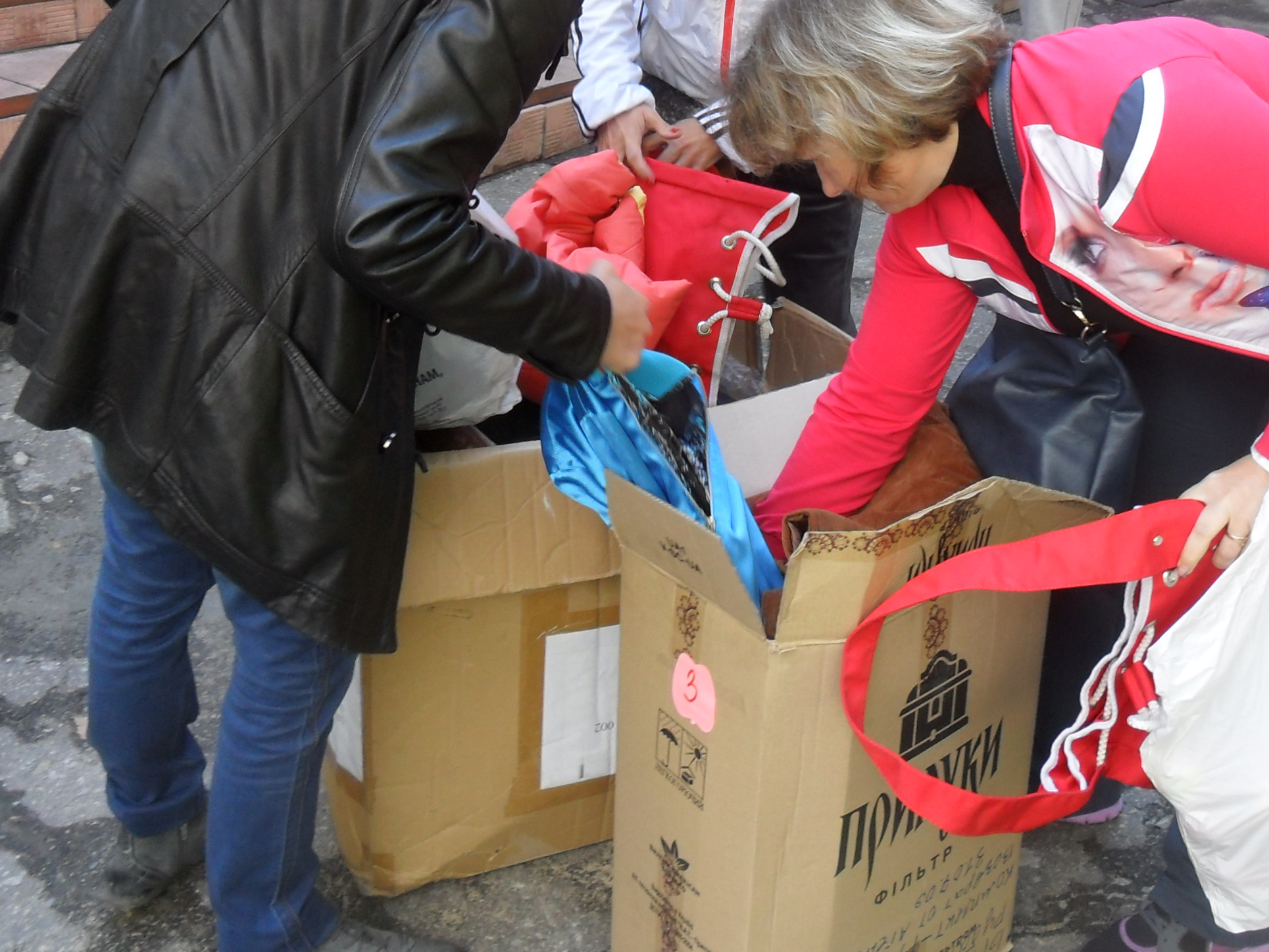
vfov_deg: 32.9
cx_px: 872
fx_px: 1576
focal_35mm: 43
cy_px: 232
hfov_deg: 43.1
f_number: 3.5
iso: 100
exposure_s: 1/45
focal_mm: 4.9
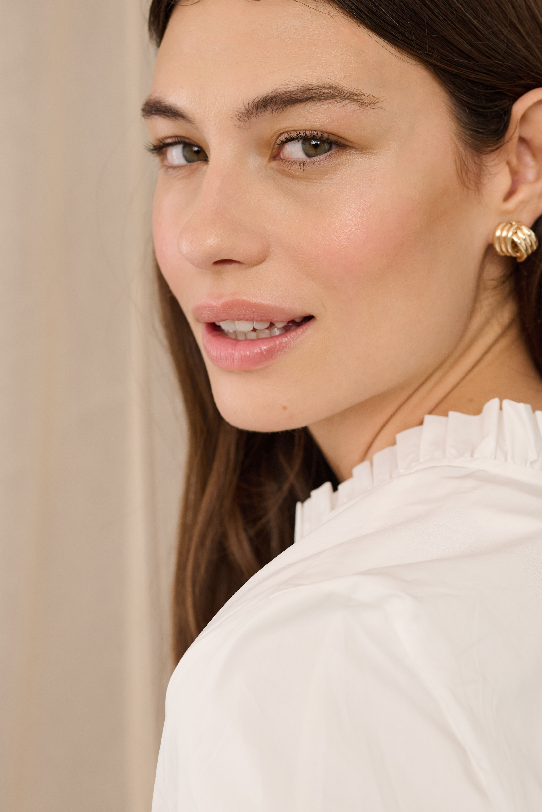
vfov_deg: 24.4
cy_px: 480
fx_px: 1874
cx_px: 369
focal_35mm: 83
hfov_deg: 16.4
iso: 640
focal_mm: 50
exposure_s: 1/200
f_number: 4
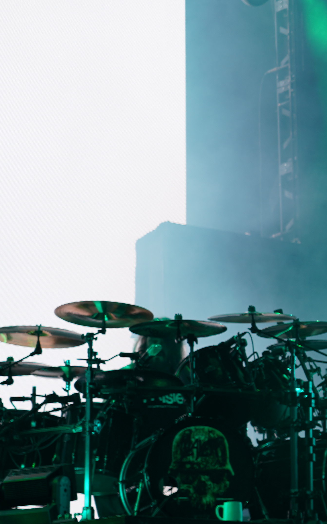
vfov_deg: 14.6
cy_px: 314
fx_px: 2039
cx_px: 706
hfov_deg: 8.6
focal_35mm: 143
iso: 125
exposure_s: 1/60
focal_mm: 50
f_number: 4
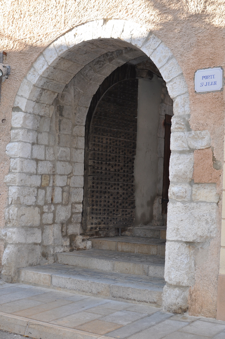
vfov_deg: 37.9
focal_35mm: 52
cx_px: 112
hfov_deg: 25.7
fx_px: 493
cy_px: 170
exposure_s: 1/200
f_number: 3.5
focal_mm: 35
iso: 200
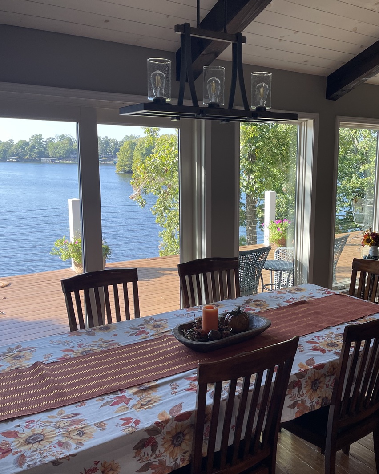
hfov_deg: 43.8
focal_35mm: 33
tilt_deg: -9.9
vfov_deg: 54.2
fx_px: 463
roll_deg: -0.9
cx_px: 260
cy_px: 238
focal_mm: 5.1
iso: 32
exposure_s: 1/249
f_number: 1.6
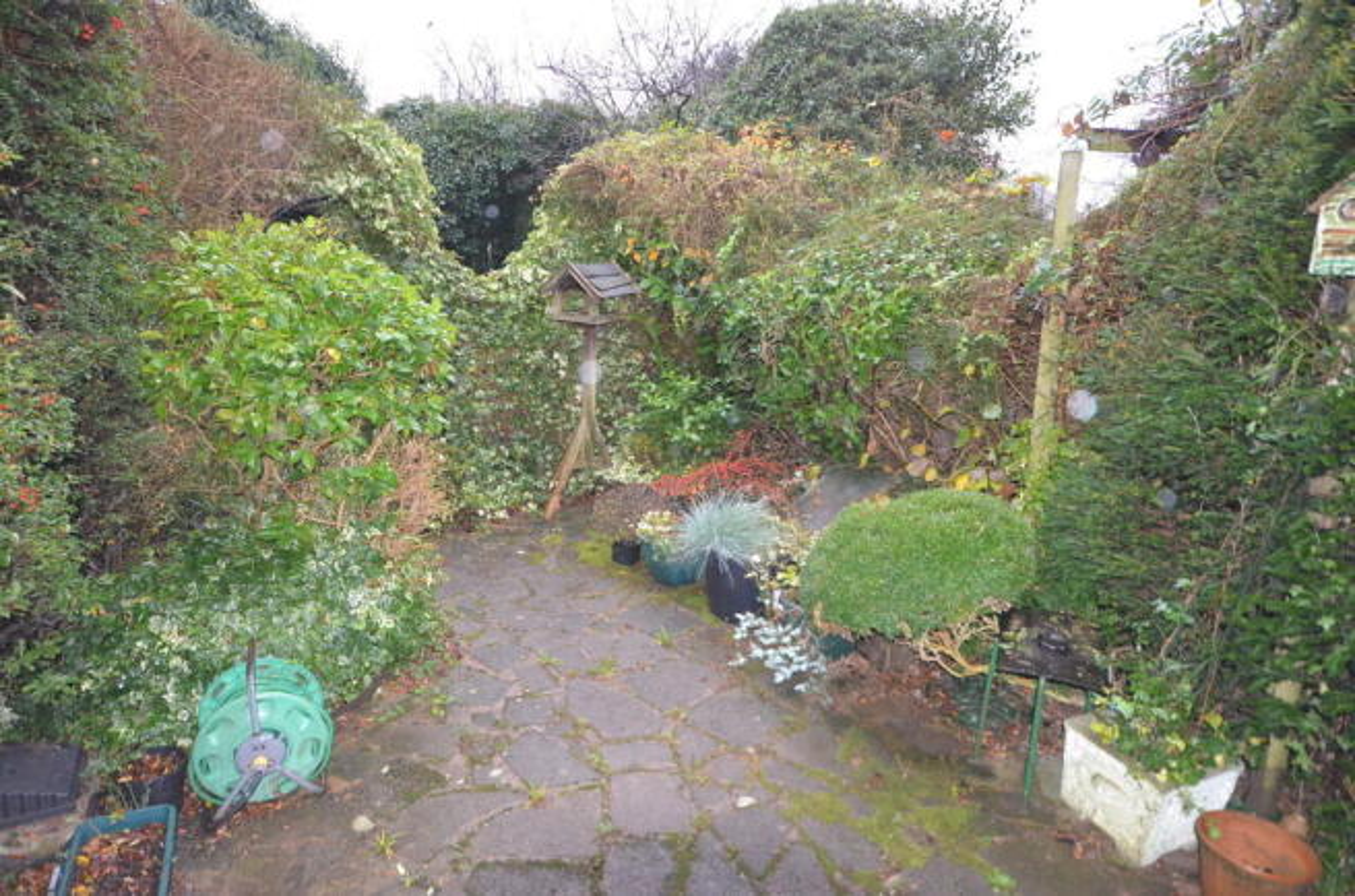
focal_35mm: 22
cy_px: 448
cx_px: 678
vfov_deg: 55.9
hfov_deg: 77.5
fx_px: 845
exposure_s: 1/60
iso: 3200
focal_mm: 15
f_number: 5
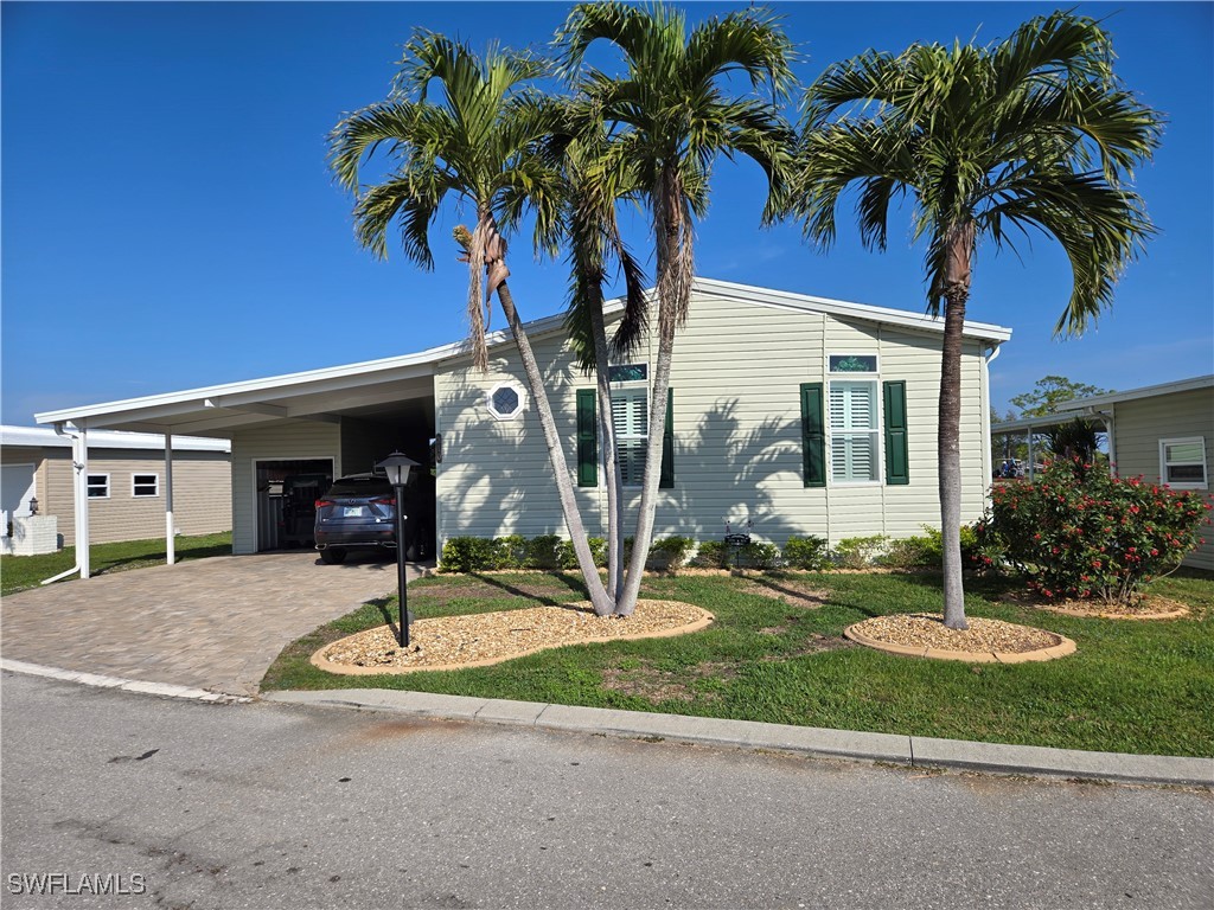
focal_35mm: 23
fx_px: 807
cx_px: 607
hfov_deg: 73.9
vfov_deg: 58.9
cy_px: 455
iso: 25
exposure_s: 1/2866
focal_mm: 5.4
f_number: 1.8
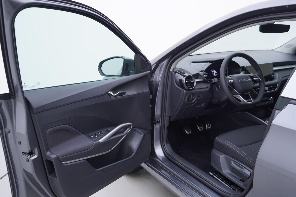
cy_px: 98
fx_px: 296
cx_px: 148
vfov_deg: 36.9
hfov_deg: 53.1
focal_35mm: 36
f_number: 3.2
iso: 125
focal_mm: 24
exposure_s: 1/50
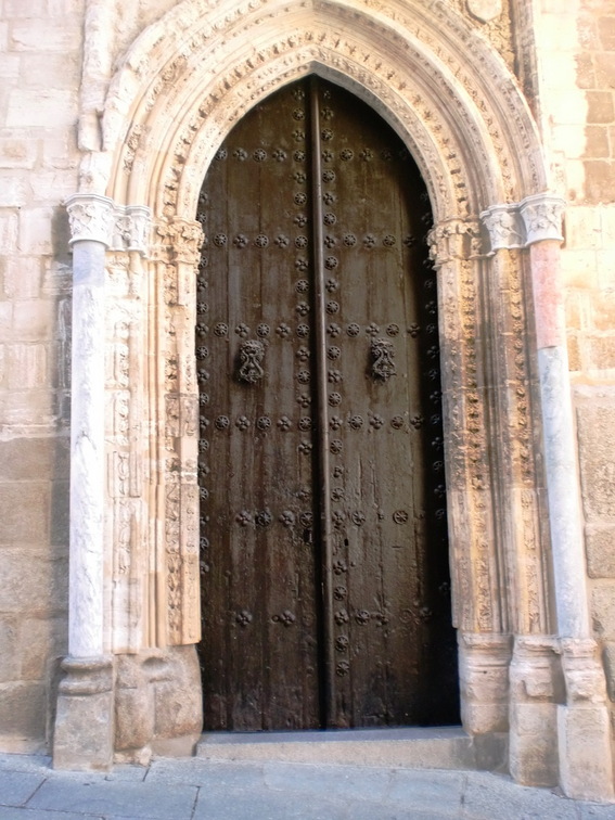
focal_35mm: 35
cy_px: 410
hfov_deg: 40.7
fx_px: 829
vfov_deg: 52.6
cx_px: 308
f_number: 3.1
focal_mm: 6.3
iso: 250
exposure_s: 1/60
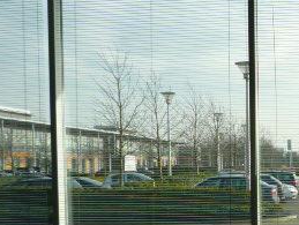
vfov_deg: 19.6
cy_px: 196
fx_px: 640
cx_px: 289
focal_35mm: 74
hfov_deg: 25.2
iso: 100
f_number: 4
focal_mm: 5.2
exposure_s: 1/400
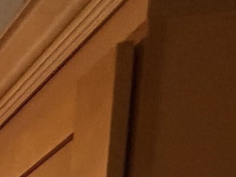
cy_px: 507
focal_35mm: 85
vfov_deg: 11.5
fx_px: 580
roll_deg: -0.7
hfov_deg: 12.1
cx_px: -442
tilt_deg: -4.0
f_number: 2.2
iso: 320
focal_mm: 2.22
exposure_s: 1/60
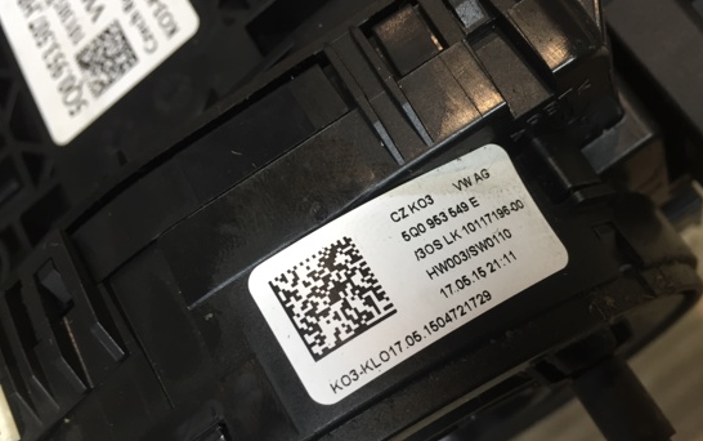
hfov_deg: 53.8
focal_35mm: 36
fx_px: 690
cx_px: 395
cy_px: 268
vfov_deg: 35.2
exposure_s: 1/33
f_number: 2.2
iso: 80
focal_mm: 4.15
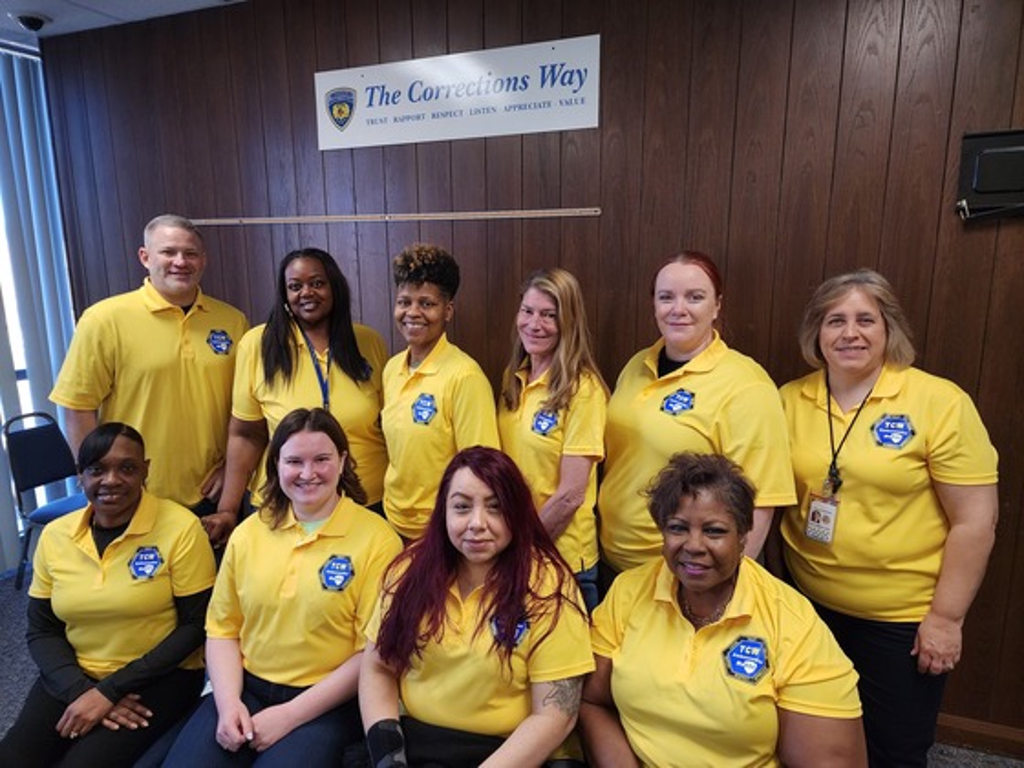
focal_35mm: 23
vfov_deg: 58.9
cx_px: 512
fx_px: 680
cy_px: 384
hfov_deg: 73.9
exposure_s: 1/120
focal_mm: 6.4
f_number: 1.8
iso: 320
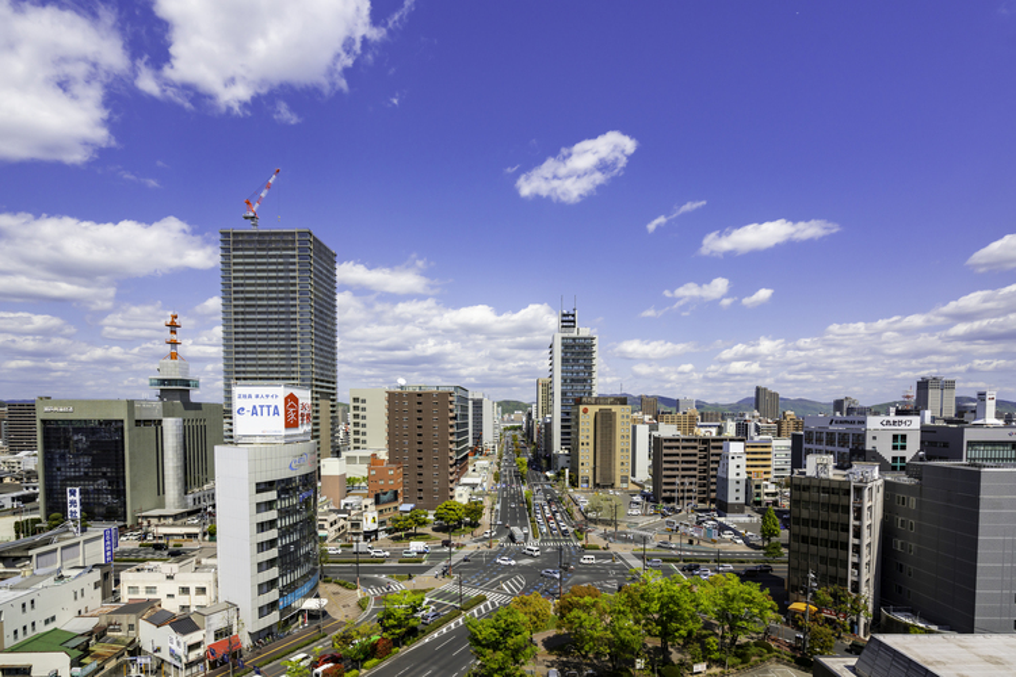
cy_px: 338
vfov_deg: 73.7
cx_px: 508
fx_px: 452
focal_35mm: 16
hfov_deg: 96.7
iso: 200
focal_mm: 16
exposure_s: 1/1250
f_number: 8
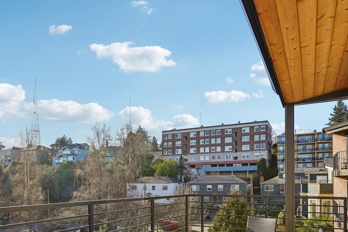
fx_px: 271
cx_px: 166
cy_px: 187
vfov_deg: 44.1
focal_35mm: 28
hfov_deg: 65.4
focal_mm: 17
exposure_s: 1/200
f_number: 8
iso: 100
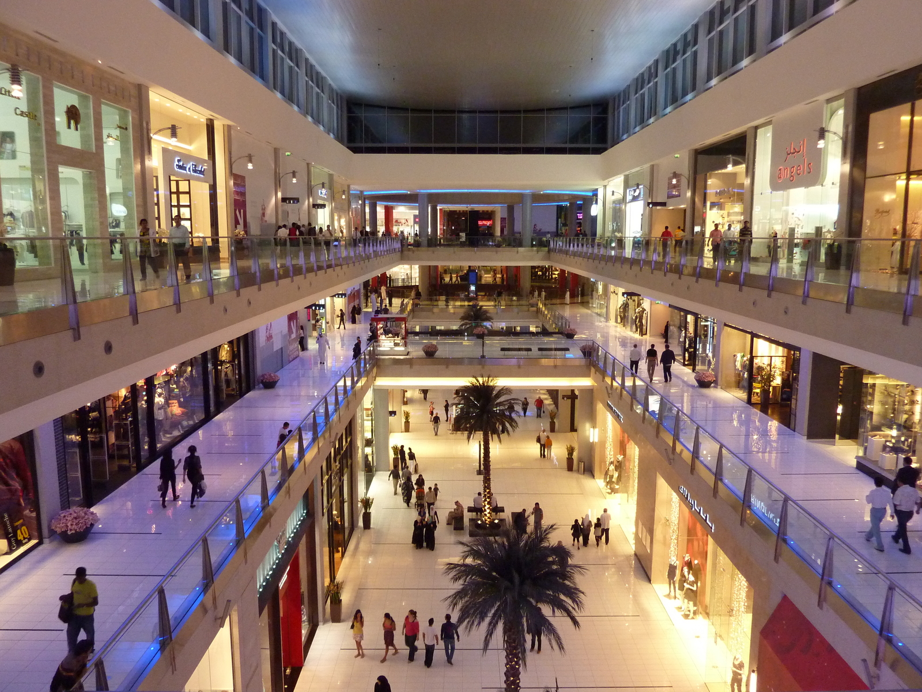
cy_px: 346
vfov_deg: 54.9
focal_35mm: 25
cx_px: 461
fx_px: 666
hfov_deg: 69.4
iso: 400
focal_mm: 4.1
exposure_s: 1/30
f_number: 3.3
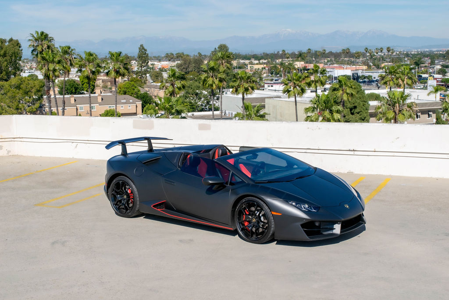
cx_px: 224
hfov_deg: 37.8
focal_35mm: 52
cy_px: 150
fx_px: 655
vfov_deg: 25.8
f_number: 13
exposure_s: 1/500
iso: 200
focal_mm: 35
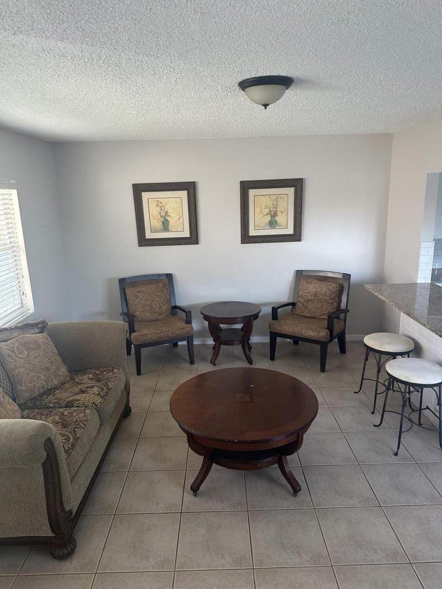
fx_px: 408
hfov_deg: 56.8
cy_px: 294
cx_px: 221
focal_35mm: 24
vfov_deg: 71.6
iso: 250
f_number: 1.78
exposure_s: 1/62
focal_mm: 6.86
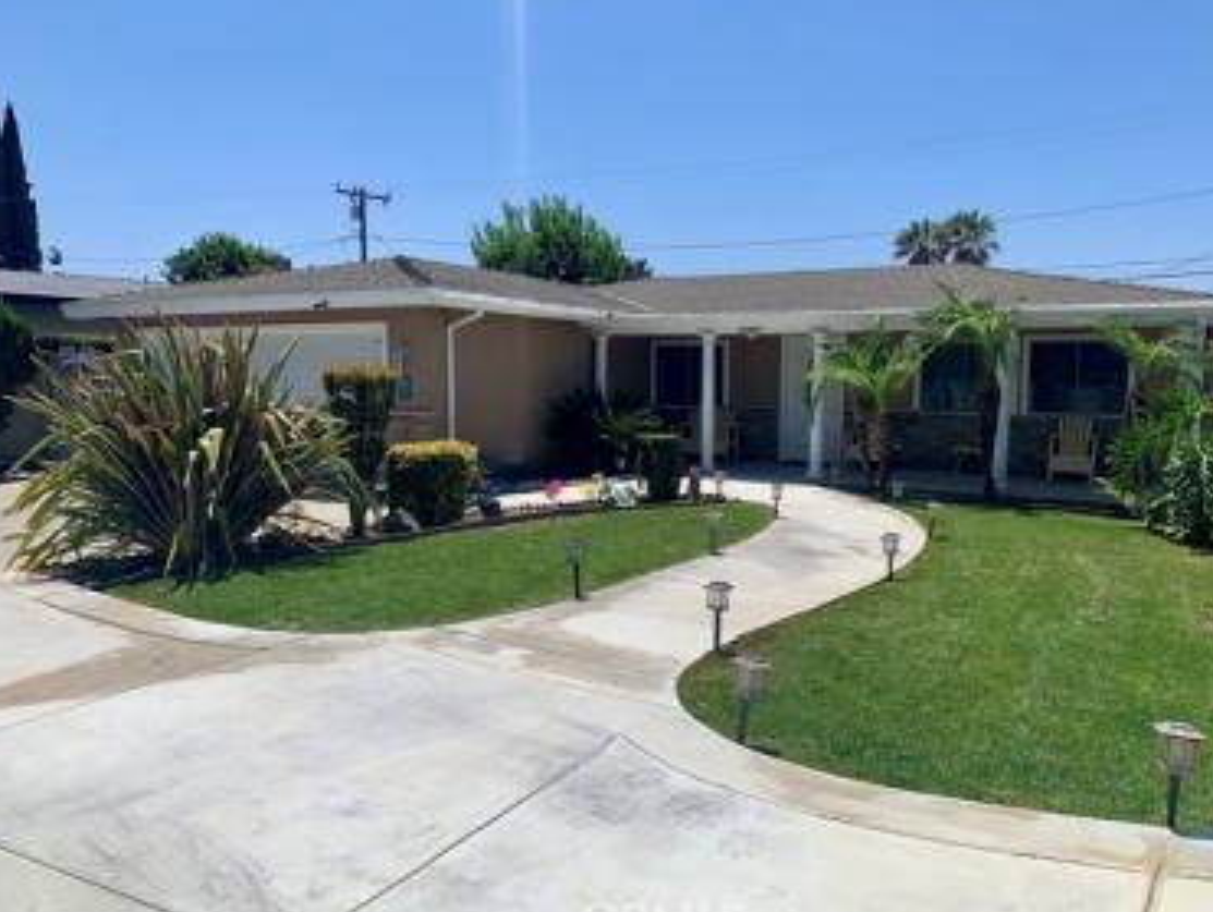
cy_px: 461
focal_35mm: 28
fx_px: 982
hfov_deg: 63.4
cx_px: 618
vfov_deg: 49.8
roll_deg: +0.3
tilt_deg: -5.9
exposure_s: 1/4098
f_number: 1.8
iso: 25
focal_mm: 4.25
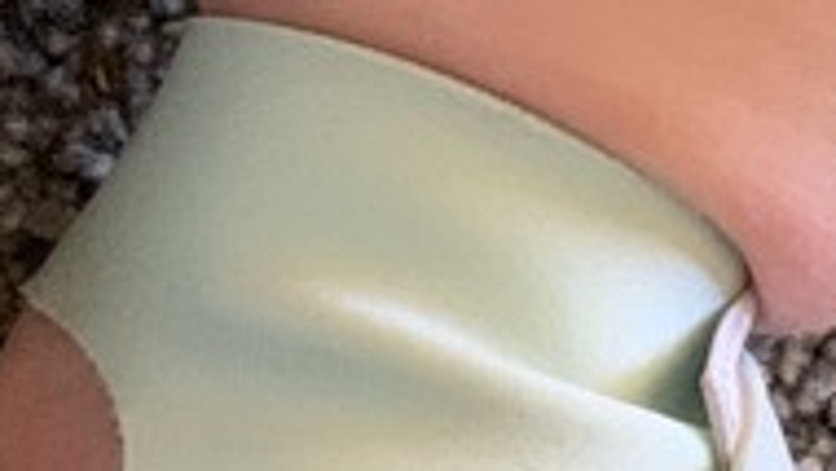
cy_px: 865
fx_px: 5166
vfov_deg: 5.1
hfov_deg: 9.2
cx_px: -128
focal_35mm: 233
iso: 400
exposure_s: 1/52
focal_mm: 6
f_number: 2.4
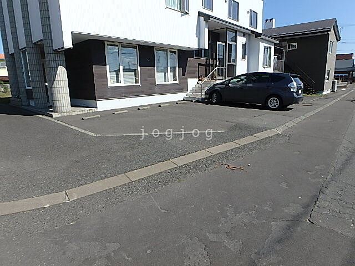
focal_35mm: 21
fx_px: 215
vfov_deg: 63.4
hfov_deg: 79.0
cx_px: 178
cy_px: 133
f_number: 6
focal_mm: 3.7
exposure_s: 1/500
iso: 125
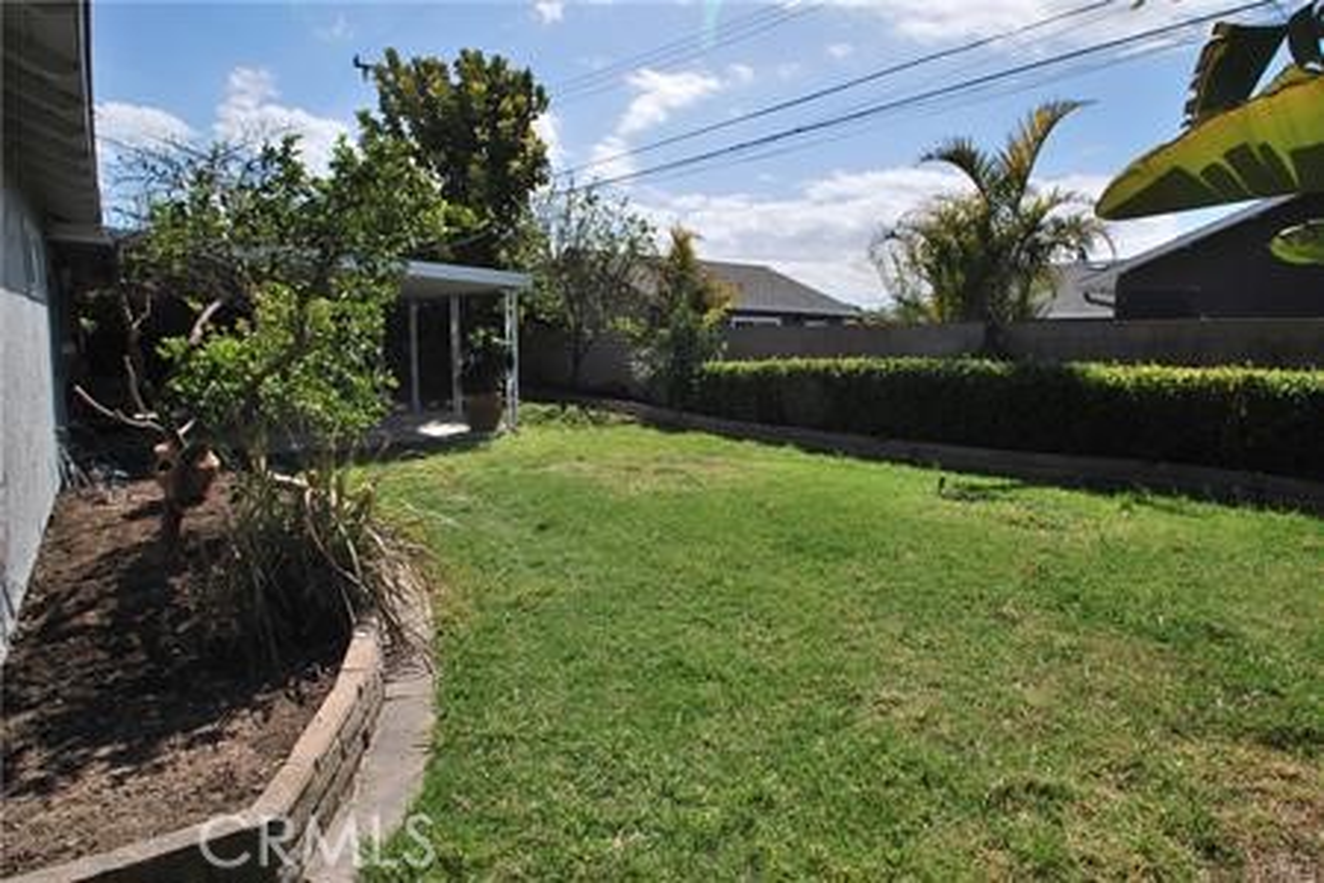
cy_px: 442
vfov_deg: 67.4
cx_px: 662
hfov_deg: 90.0
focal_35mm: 18
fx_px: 662
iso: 100
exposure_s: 1/320
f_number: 9
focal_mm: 12
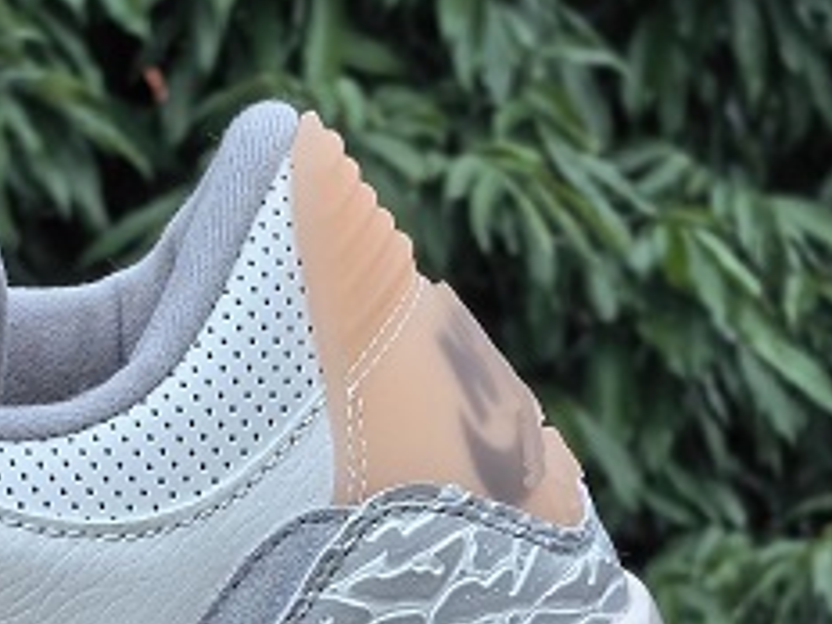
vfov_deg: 7.5
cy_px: 644
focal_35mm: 198
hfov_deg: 10.0
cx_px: 176
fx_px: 4759
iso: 50
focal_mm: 5.75
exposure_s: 1/1515
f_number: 2
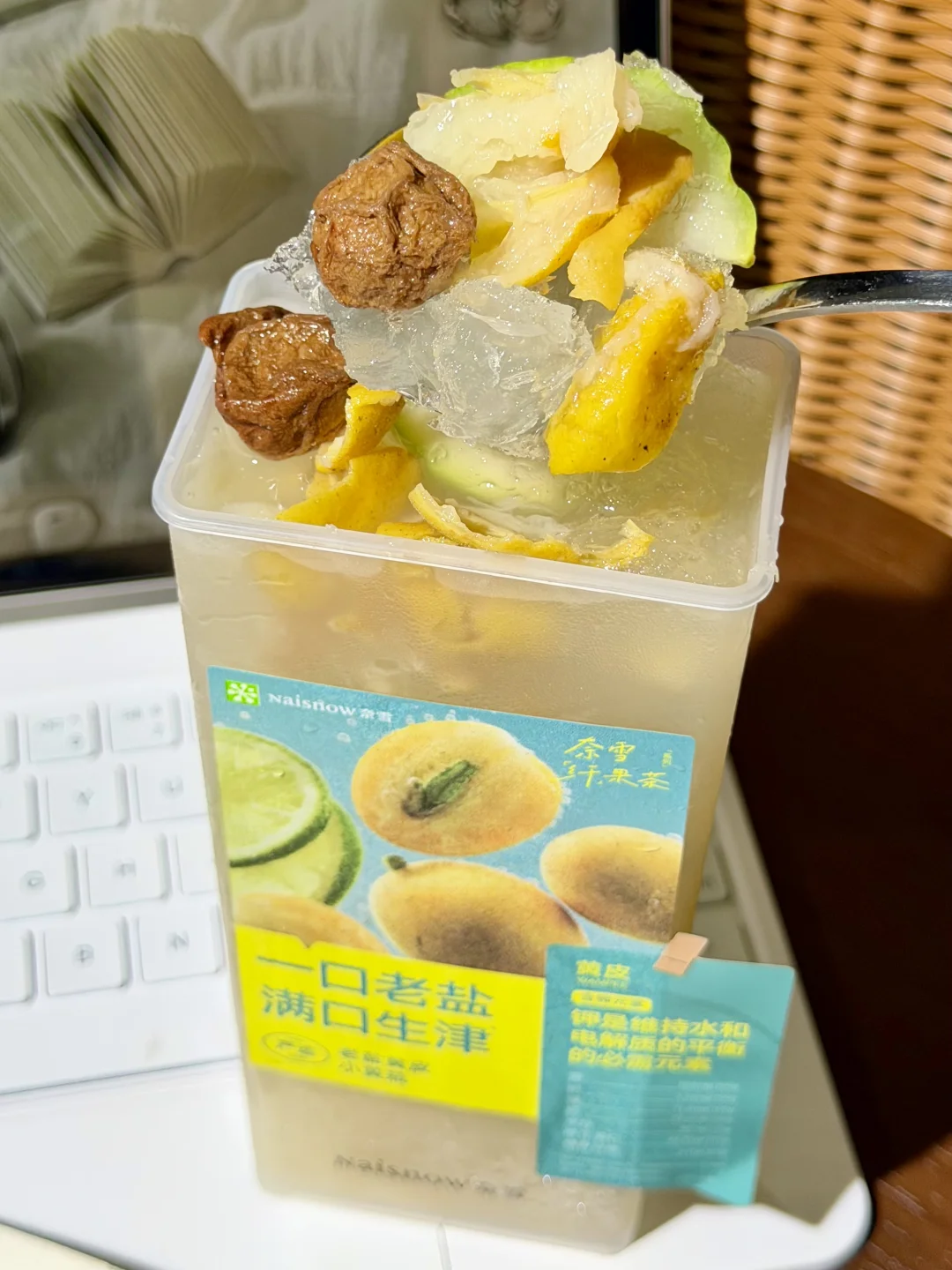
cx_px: 476
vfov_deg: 39.7
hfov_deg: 30.3
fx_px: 1760
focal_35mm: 48
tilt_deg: -45.6
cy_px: 635
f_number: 1.78
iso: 64
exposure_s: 1/513
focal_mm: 6.76
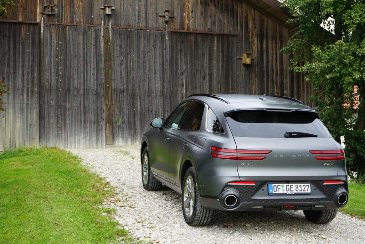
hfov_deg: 31.9
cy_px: 122
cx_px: 182
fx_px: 639
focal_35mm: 63
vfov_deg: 21.6
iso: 100
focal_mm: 63
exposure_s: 1/100
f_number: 8
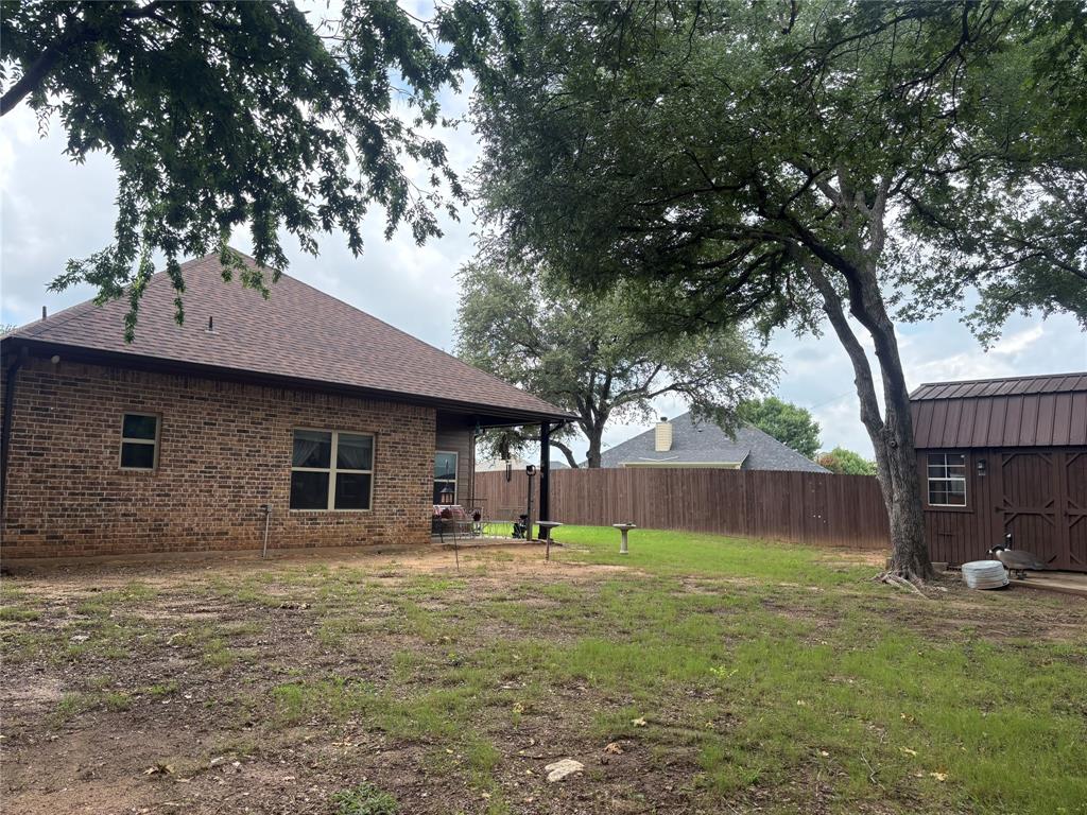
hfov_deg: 67.3
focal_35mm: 26
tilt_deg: +7.3
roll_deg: -1.5
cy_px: 408
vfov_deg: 53.1
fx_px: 816
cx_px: 544
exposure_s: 1/844
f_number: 1.6
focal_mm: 5.96
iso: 50
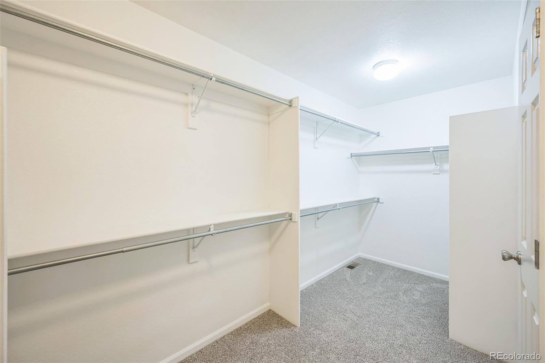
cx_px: 272
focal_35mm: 14
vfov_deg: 81.2
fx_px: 212
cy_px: 182
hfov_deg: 104.3
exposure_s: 1/13
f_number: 7.1
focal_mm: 14
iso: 400
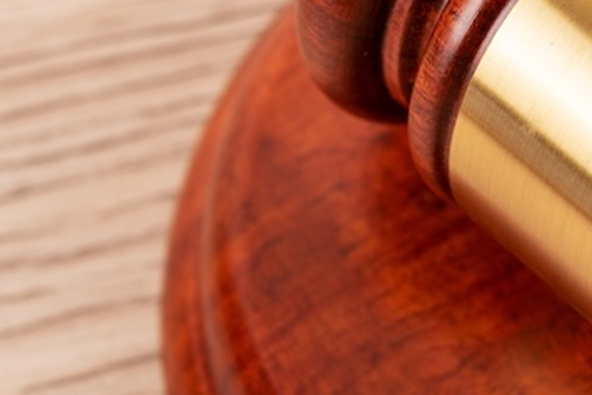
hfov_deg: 9.9
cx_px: 825
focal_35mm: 203
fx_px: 3339
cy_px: 198
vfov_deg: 6.8
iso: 50
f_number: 8
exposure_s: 1/160
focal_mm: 60
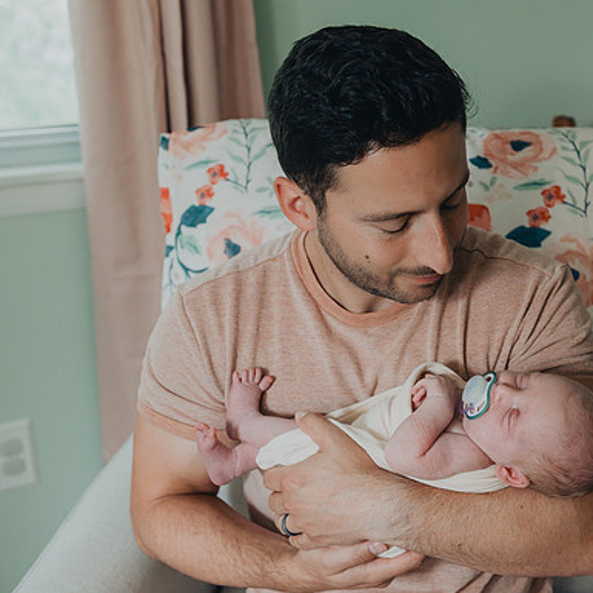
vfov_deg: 28.6
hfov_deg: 28.3
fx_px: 1163
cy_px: 296
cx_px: 416
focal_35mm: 60
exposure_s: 1/100
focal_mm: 45
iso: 3200
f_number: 4
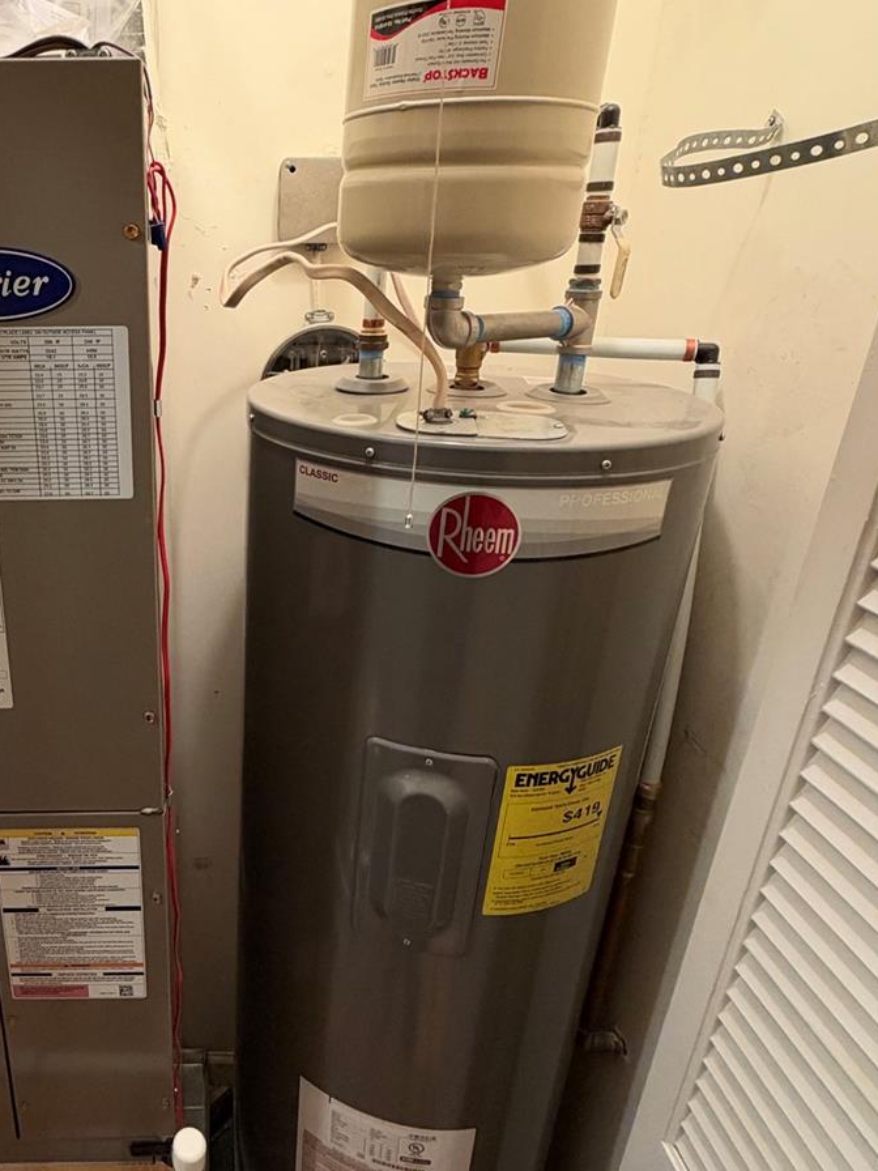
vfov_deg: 71.6
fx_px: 812
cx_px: 183
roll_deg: +0.4
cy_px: 565
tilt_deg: -23.5
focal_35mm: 24
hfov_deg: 53.3
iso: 320
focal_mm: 2.22
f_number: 2.2
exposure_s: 1/60
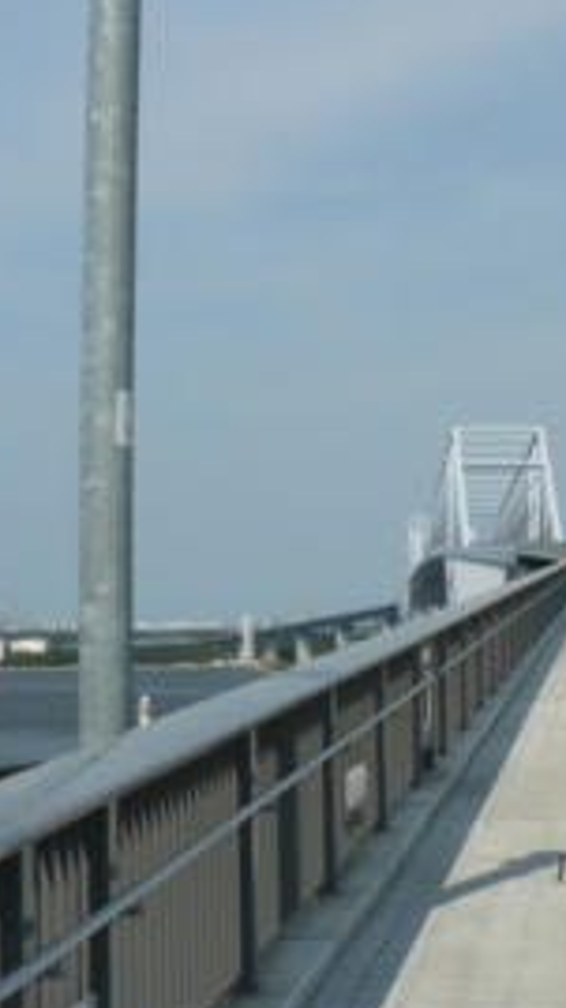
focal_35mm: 70
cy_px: 476
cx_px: 738
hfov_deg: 16.3
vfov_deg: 30.2
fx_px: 1871
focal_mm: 6
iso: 100
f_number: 8
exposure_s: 1/400
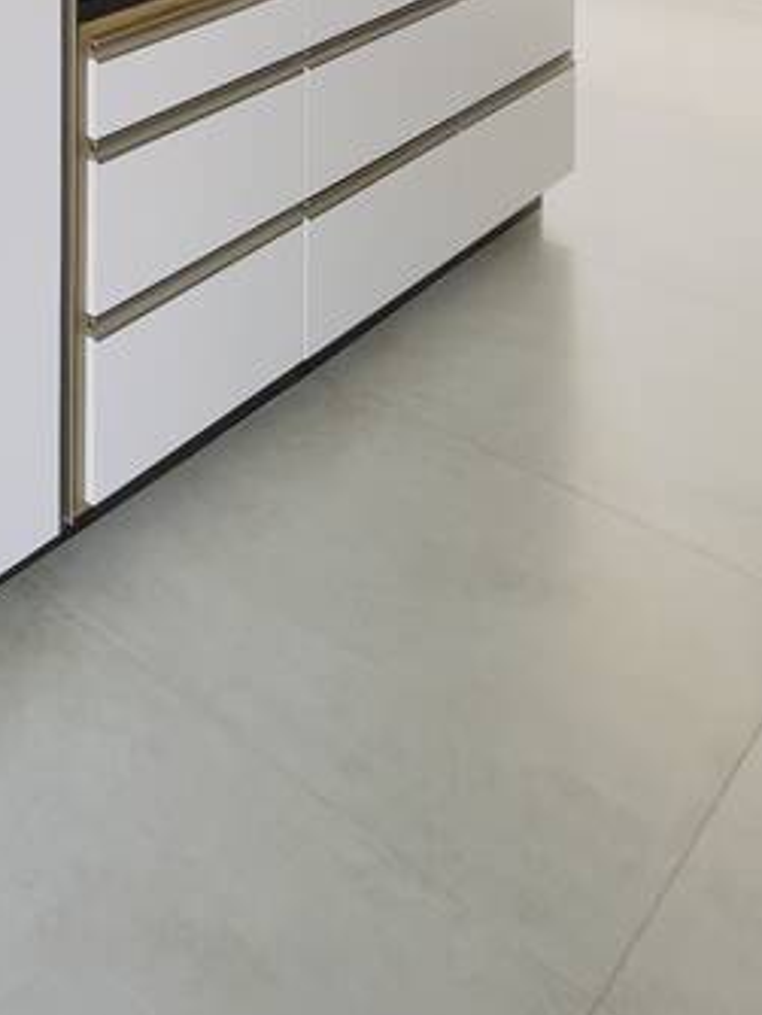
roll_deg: -0.2
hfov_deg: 26.4
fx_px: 1231
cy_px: -407
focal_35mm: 42
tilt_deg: -0.9
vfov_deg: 30.8
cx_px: -340
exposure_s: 1/51
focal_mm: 1.54
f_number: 2.4
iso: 50
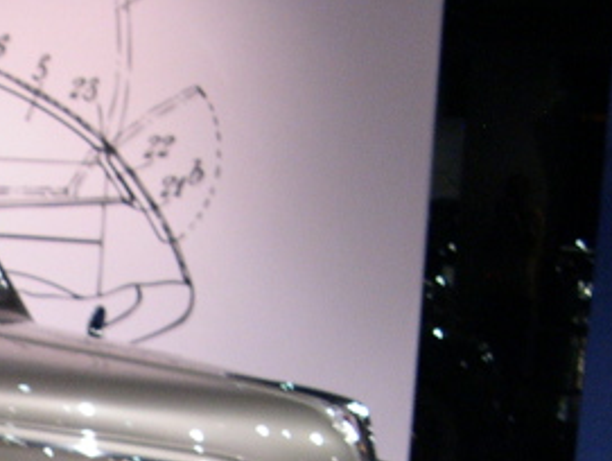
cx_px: -244
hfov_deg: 16.3
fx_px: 1983
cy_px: 619
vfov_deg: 12.8
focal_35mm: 112
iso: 257
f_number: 2.8
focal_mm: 8
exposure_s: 1/4.1
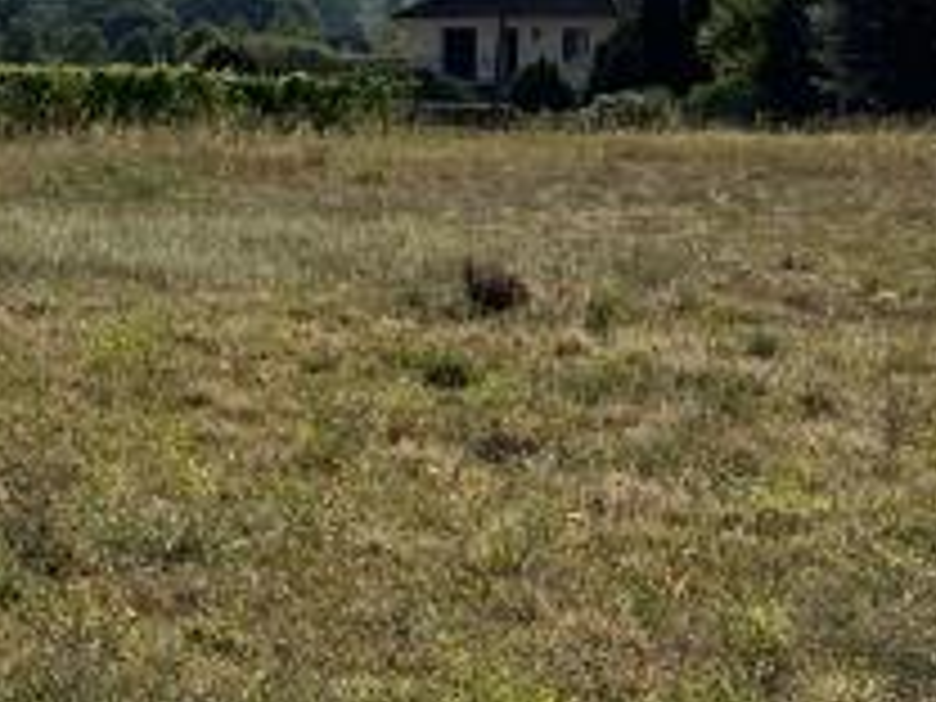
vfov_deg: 14.7
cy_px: 117
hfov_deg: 18.6
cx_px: -184
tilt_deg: -2.6
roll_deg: -0.2
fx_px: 2704
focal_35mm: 100
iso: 50
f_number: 1.6
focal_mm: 5.1
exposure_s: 1/10870
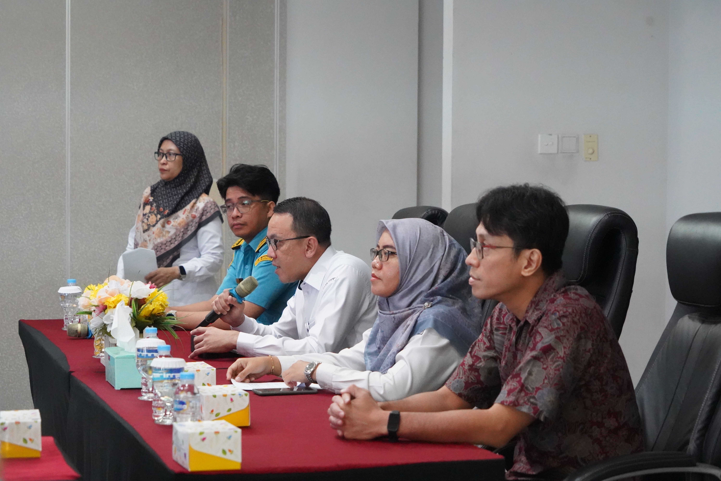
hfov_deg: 22.9
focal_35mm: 89
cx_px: 360
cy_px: 240
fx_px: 1782
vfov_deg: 15.4
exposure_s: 1/125
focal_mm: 89
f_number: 6.3
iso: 20000
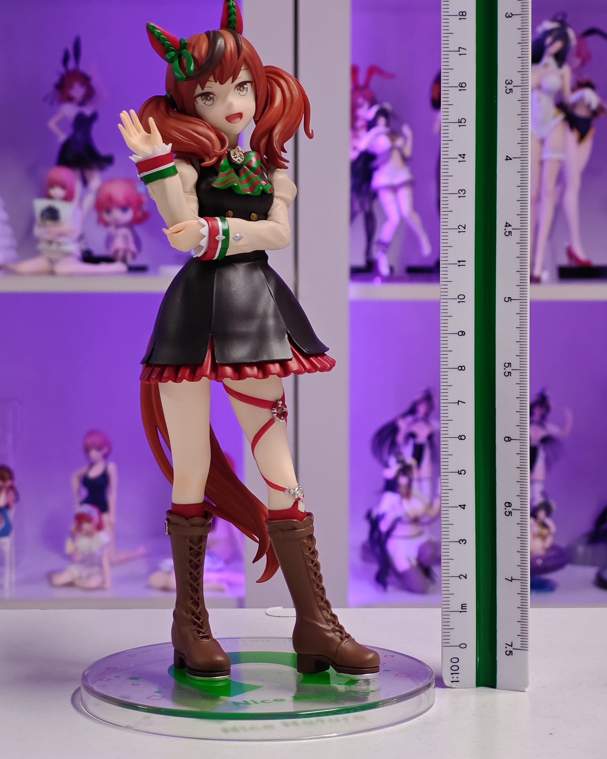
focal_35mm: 84
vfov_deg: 22.7
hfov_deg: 18.3
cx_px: 301
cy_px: 352
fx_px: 1886
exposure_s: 1/33.3
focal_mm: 7.48
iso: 640
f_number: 2.4
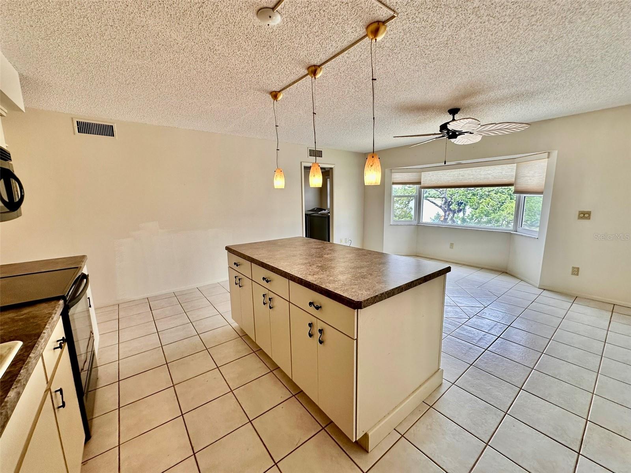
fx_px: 255
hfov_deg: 102.1
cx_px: 316
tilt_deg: -8.6
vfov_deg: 85.7
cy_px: 236
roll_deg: +0.8
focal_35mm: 14
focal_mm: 2.22
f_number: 2.2
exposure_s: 1/120
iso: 64
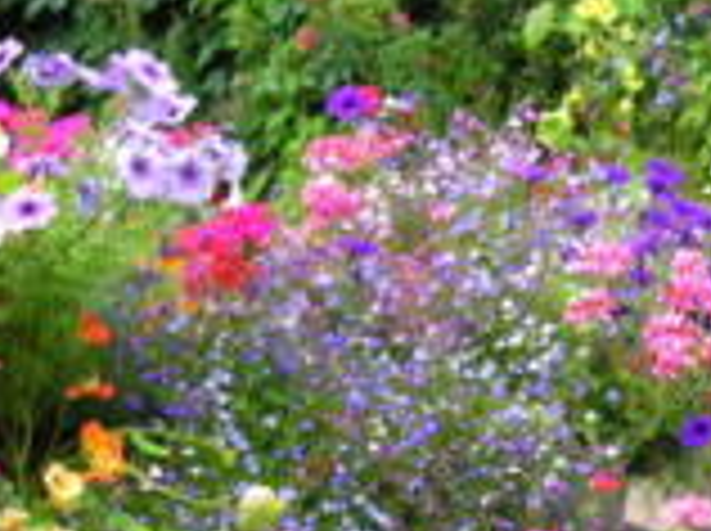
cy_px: 601
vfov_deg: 9.4
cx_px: 934
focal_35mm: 155
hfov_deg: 12.4
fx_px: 3179
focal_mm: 10.7
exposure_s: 1/38
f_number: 3.7
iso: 50
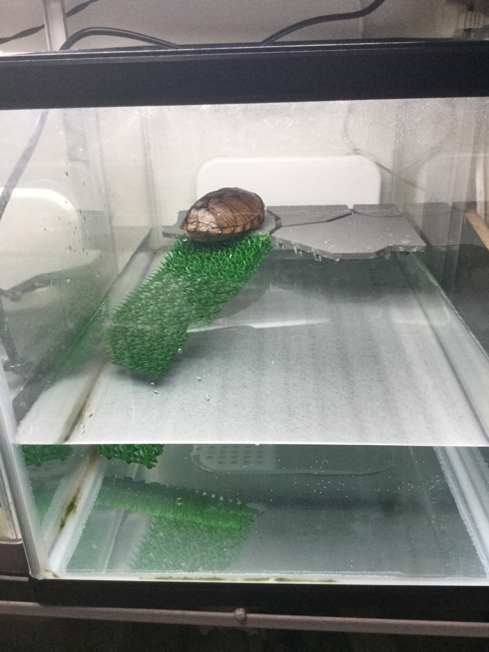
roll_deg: +1.7
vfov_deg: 58.4
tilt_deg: -25.2
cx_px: 244
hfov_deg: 45.4
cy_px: 326
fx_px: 584
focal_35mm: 31
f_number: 2.4
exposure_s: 1/33
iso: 125
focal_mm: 3.3
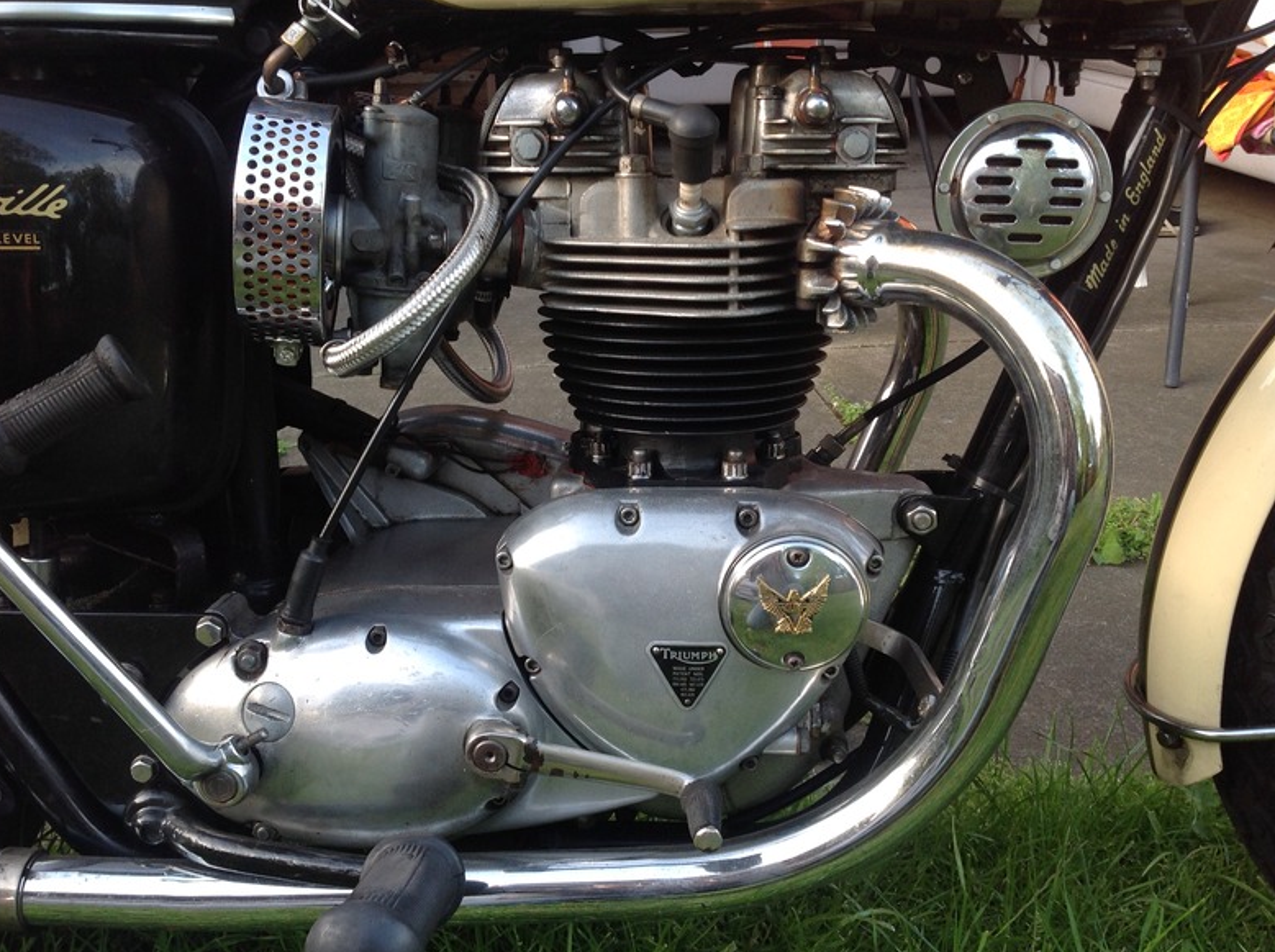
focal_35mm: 36
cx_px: 621
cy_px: 483
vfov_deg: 39.6
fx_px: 1324
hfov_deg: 51.4
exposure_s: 1/120
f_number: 2.4
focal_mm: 4.28
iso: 64
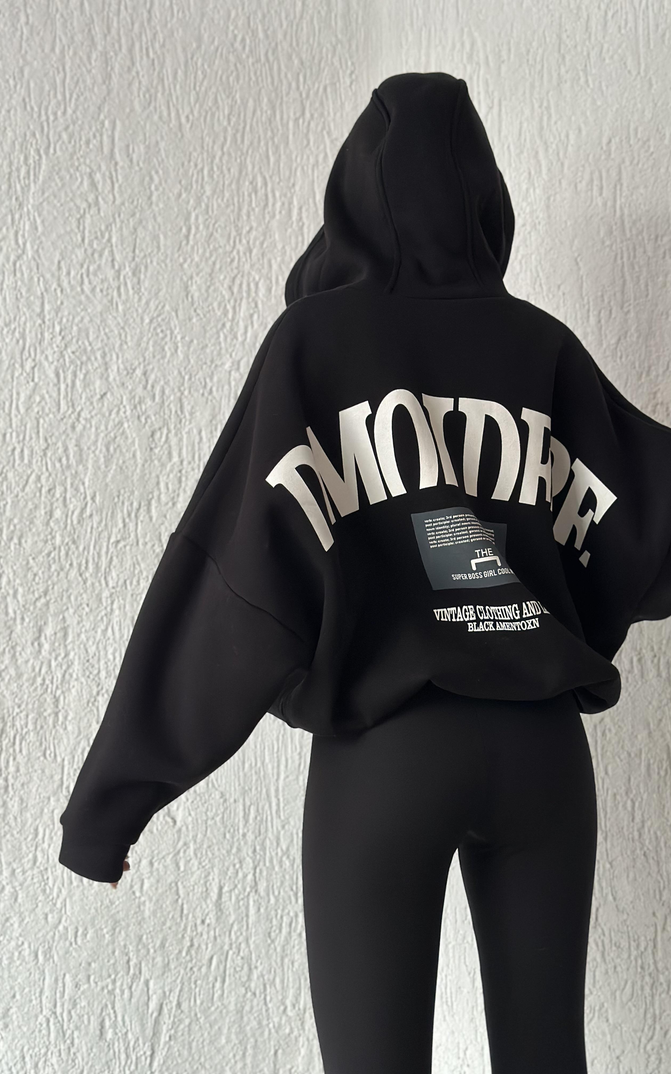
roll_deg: +0.6
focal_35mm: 51
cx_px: 394
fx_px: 1492
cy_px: 537
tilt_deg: +4.4
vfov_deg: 39.6
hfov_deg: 25.3
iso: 320
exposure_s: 1/60
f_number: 1.78
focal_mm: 6.86
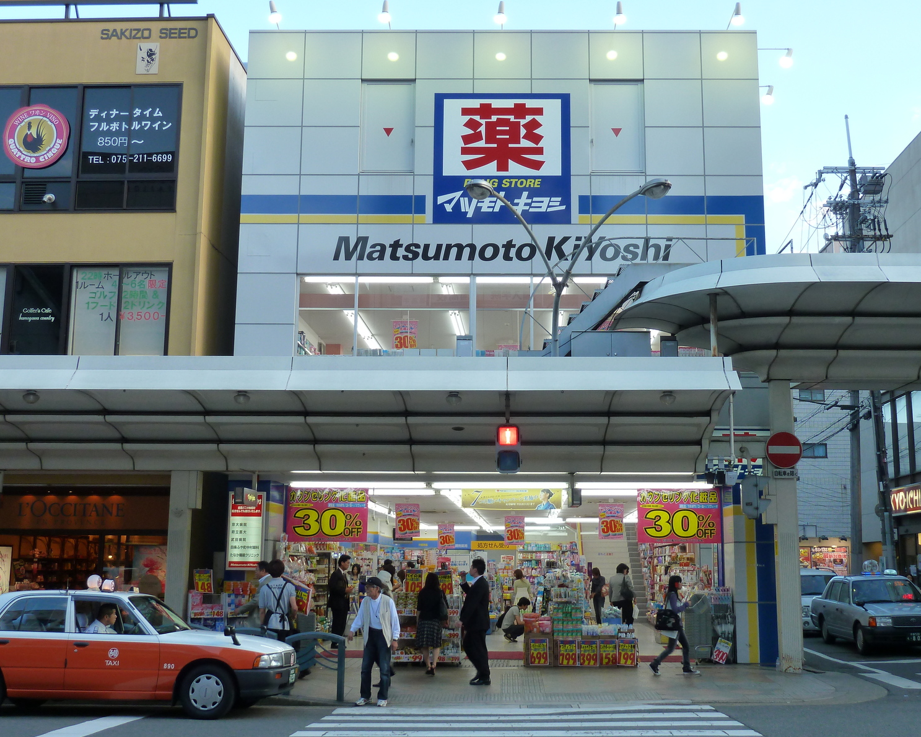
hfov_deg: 43.8
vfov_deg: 35.7
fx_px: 1145
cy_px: 367
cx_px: 493
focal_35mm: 42
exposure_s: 1/100
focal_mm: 6.5
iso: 125
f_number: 3.6
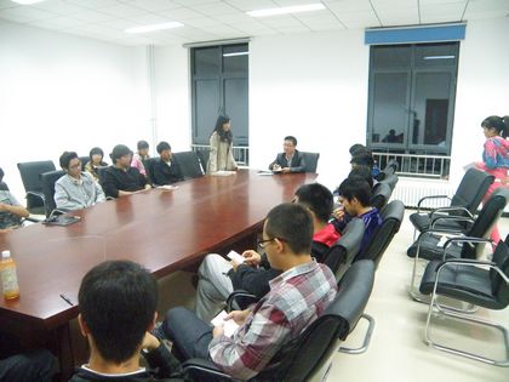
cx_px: 254
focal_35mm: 26
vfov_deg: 53.1
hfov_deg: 67.3
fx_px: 382
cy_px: 191
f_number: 2.8
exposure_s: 1/40
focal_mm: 4.6
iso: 800
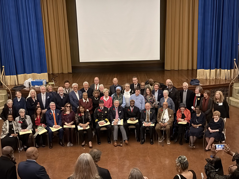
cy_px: 90
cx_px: 120
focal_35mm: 48
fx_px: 331
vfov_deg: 30.3
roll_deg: +2.5
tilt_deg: -13.2
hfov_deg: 39.7
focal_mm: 6.76
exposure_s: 1/15
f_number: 1.78
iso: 1000
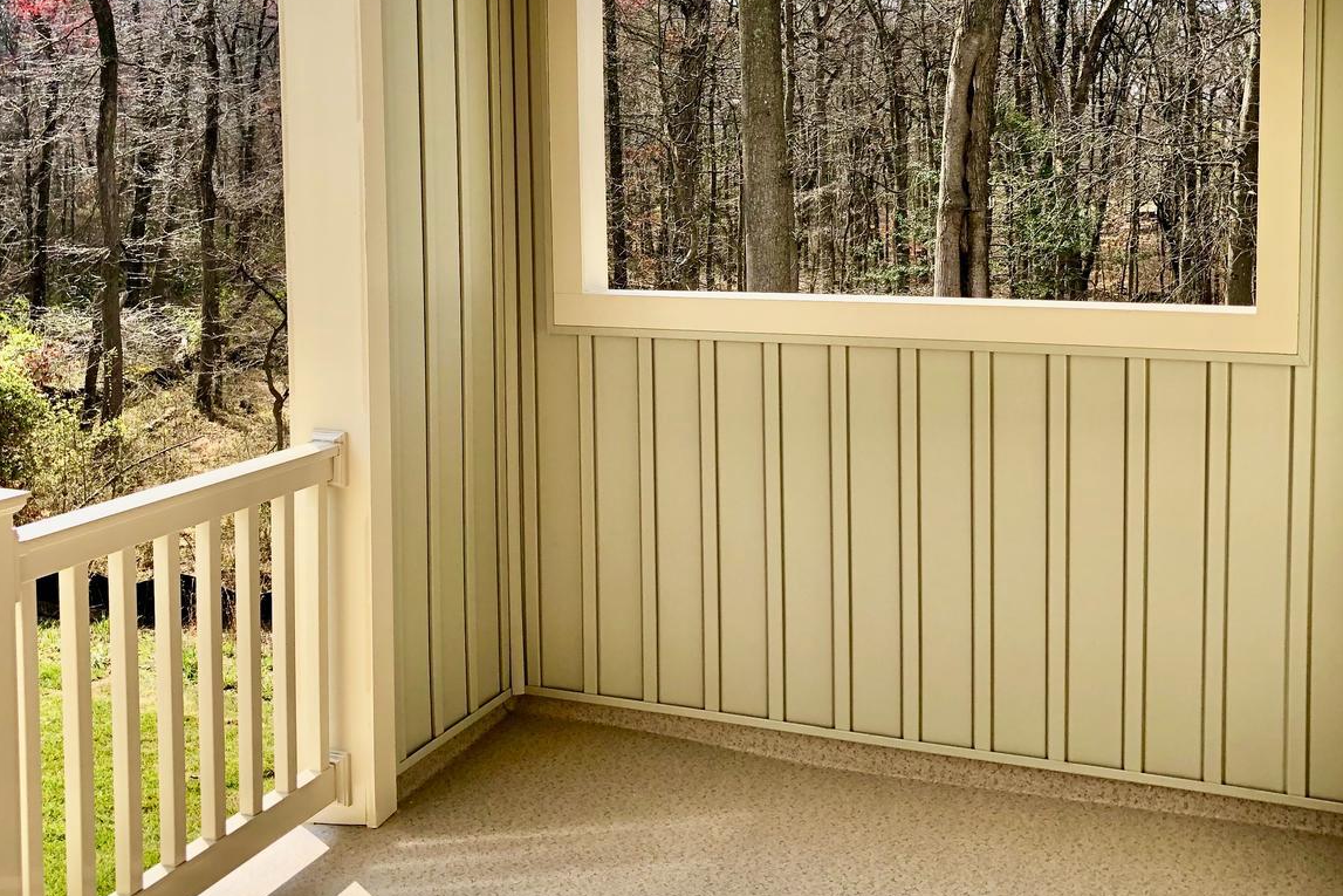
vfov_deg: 33.8
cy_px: 282
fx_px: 1455
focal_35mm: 39
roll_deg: +0.4
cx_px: 670
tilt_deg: -3.5
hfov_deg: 49.5
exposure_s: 1/656
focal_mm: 3.99
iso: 20
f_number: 1.8
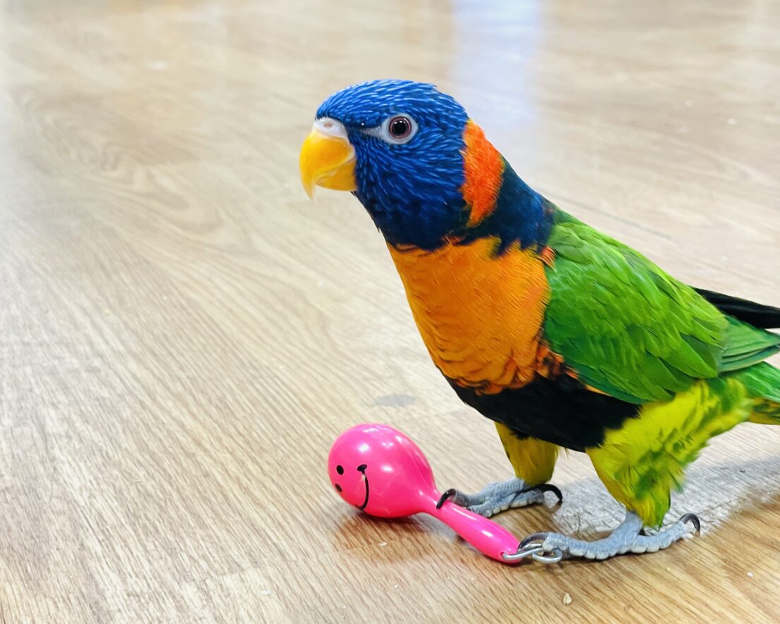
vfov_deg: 27.6
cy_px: 316
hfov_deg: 34.1
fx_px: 1270
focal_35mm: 55
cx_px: 412
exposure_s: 1/99
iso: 160
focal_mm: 6
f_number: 2
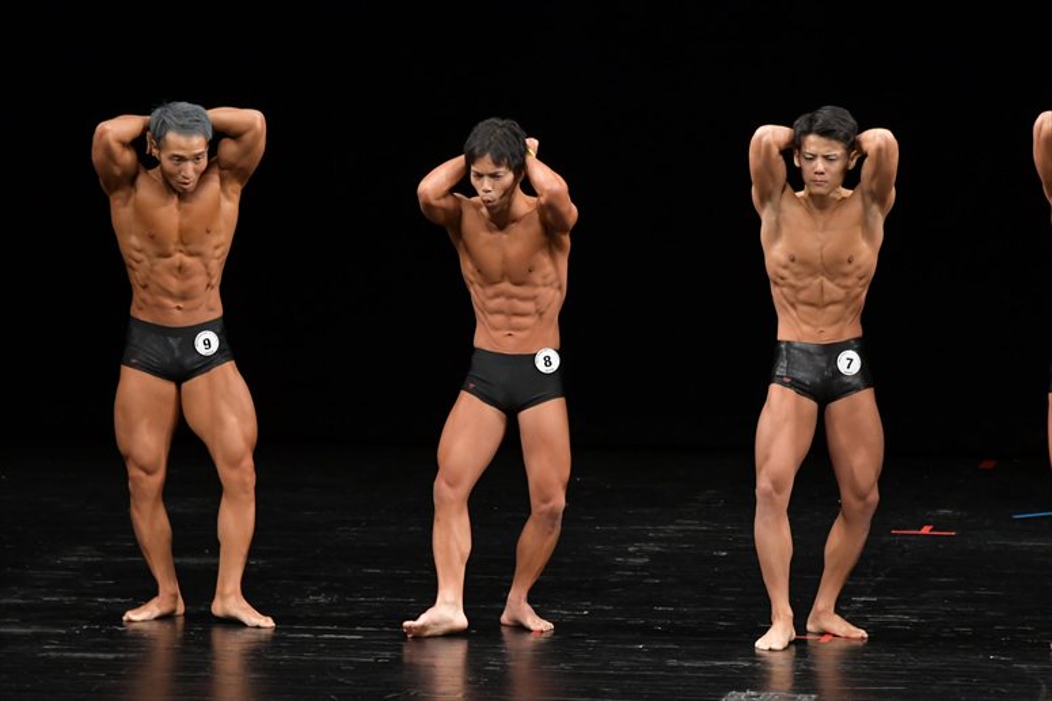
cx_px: 526
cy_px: 350
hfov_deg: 8.1
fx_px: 7448
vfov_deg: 5.4
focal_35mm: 255
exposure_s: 1/400
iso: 2500
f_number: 5.6
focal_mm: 170
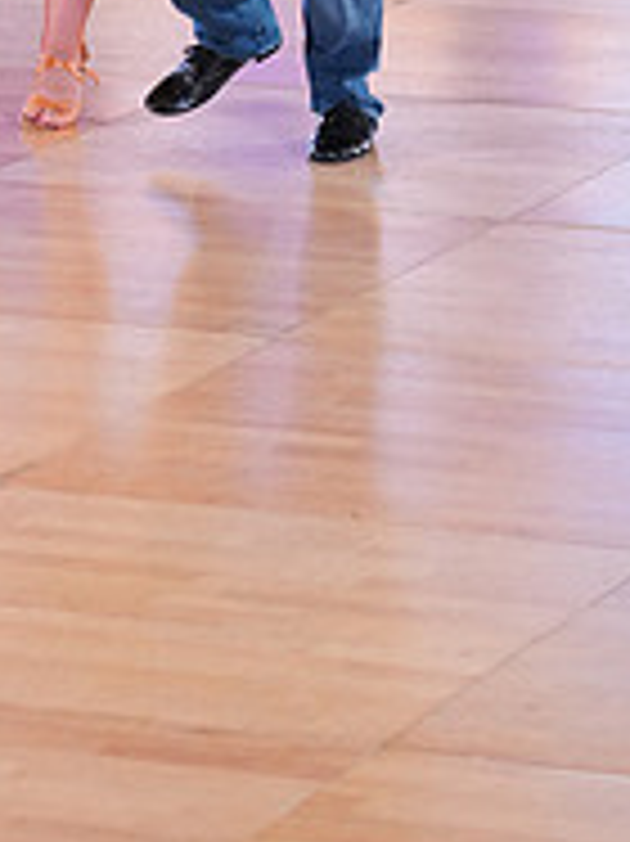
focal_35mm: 251
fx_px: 6098
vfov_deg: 7.8
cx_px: 142
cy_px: -351
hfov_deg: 5.9
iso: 2500
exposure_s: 1/500
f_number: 2.8
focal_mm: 84
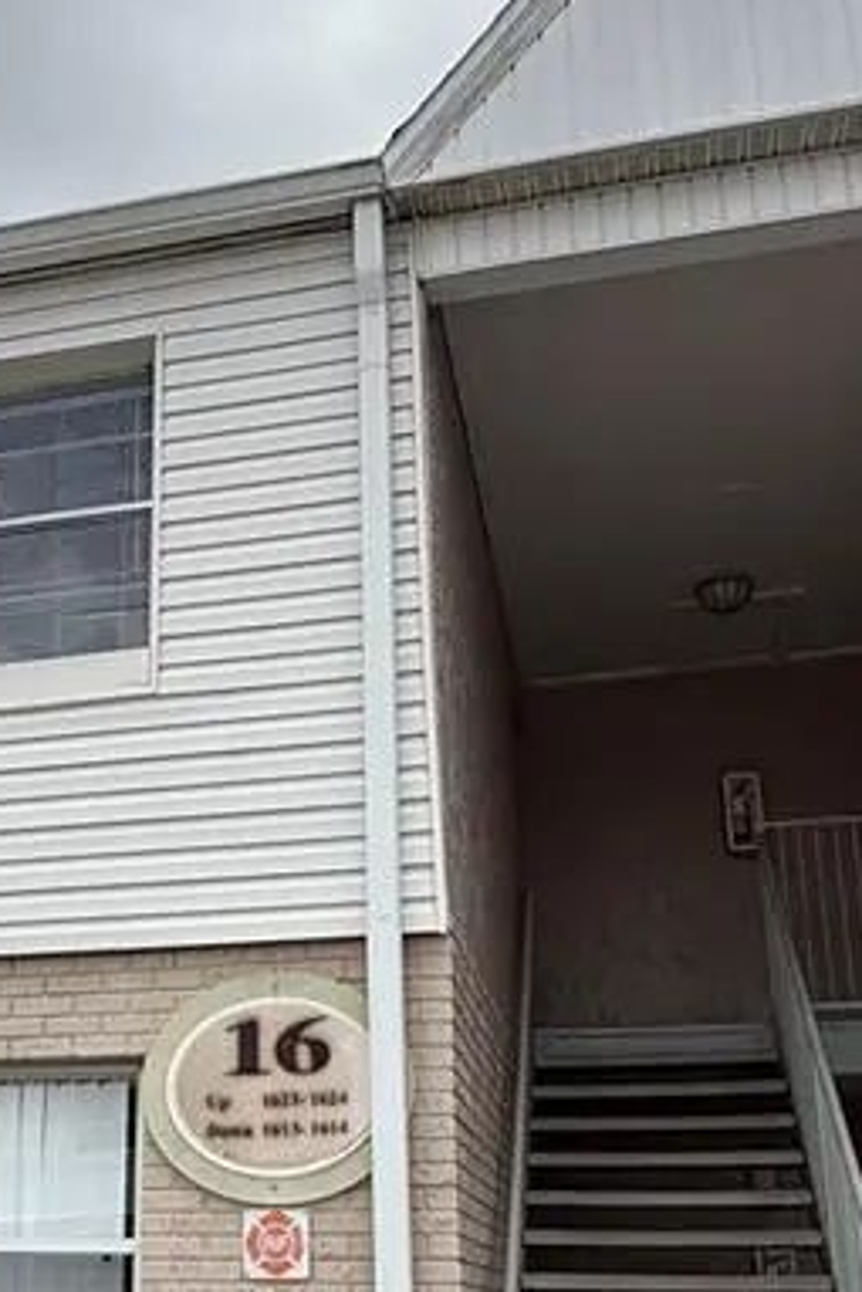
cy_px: 668
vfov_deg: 49.5
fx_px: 1399
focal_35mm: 39
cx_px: -47
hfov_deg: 31.1
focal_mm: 2.22
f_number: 2.2
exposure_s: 1/1901
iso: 50
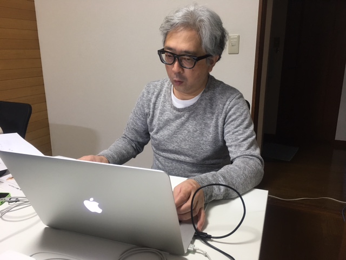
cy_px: 130
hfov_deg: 61.7
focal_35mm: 29
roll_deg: +0.3
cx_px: 173
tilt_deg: -15.1
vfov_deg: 48.2
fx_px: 290
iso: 100
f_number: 2.2
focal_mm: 4.15
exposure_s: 1/30
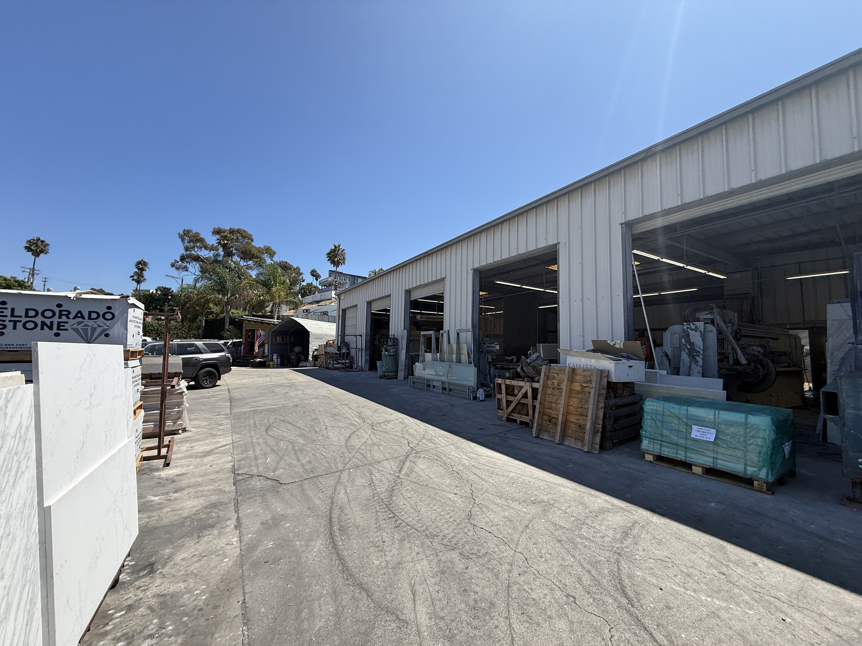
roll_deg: -0.1
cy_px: 323
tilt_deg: +7.5
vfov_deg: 85.7
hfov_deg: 102.1
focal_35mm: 14
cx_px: 431
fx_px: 349
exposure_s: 1/1399
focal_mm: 2.22
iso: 50
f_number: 2.2
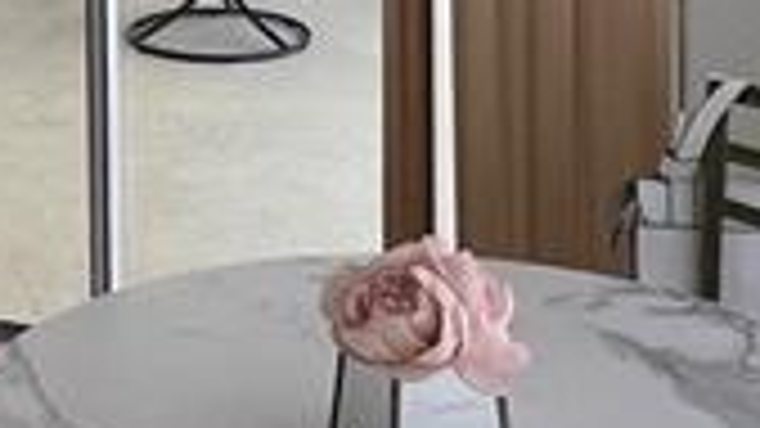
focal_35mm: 86
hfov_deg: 23.9
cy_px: -378
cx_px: 45
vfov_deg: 12.6
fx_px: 1733
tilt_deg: -2.4
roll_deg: +1.5
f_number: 1.8
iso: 100
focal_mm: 1.57
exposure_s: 1/120
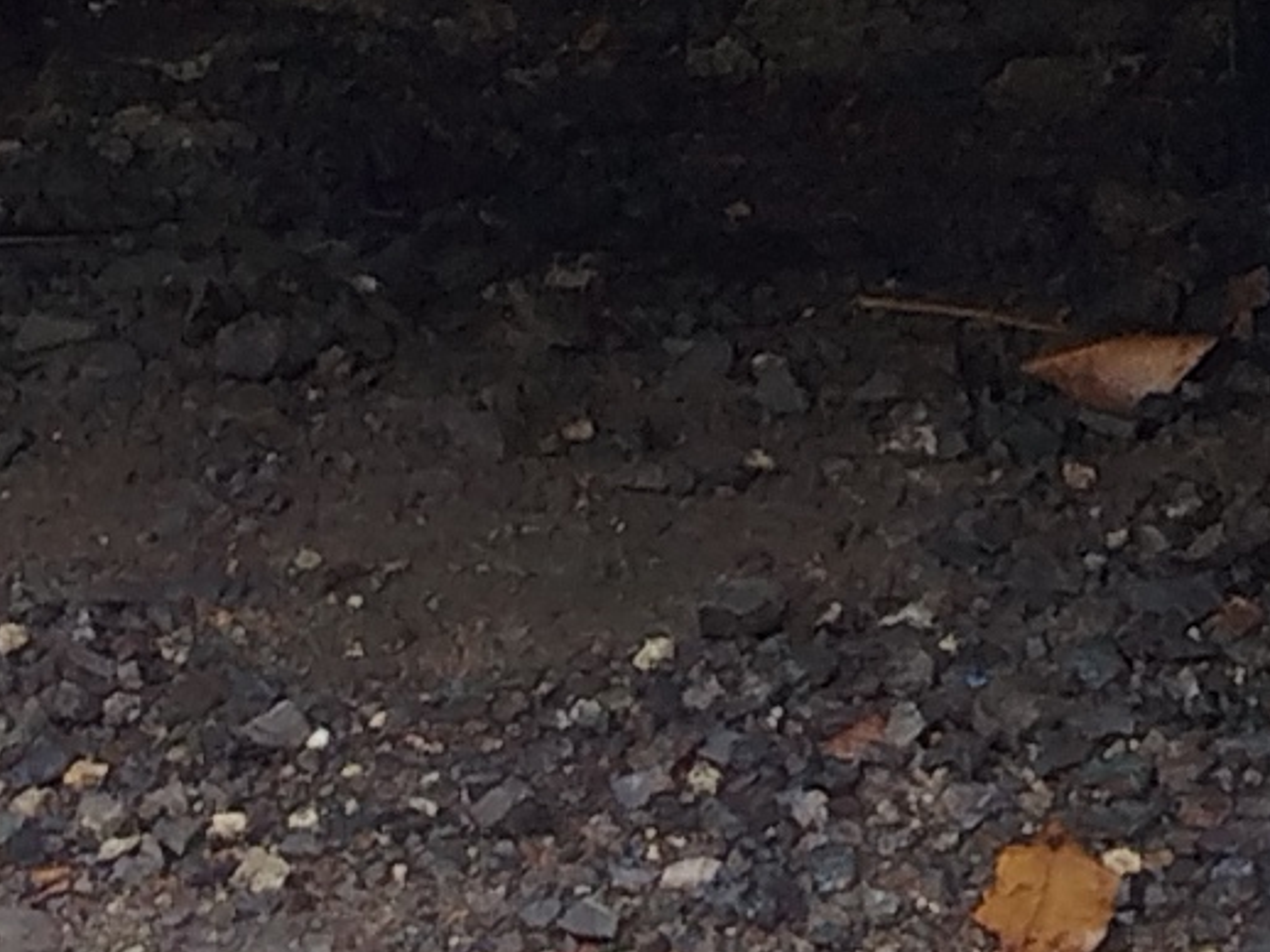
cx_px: 1866
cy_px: -2466
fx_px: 8214
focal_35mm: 224
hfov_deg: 8.6
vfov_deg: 5.9
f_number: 1.7
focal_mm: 5.31
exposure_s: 1/209
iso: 50
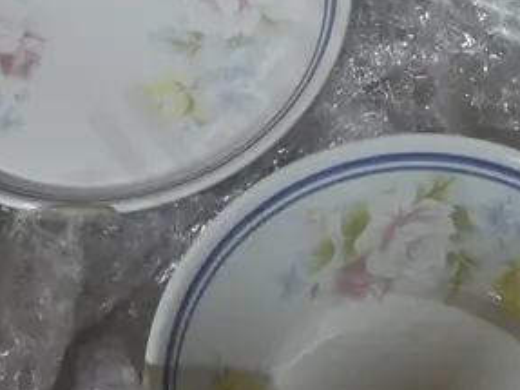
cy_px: -6
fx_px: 3003
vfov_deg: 7.4
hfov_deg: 9.9
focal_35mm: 200
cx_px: 375
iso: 400
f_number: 5.3
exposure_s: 1/60
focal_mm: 28
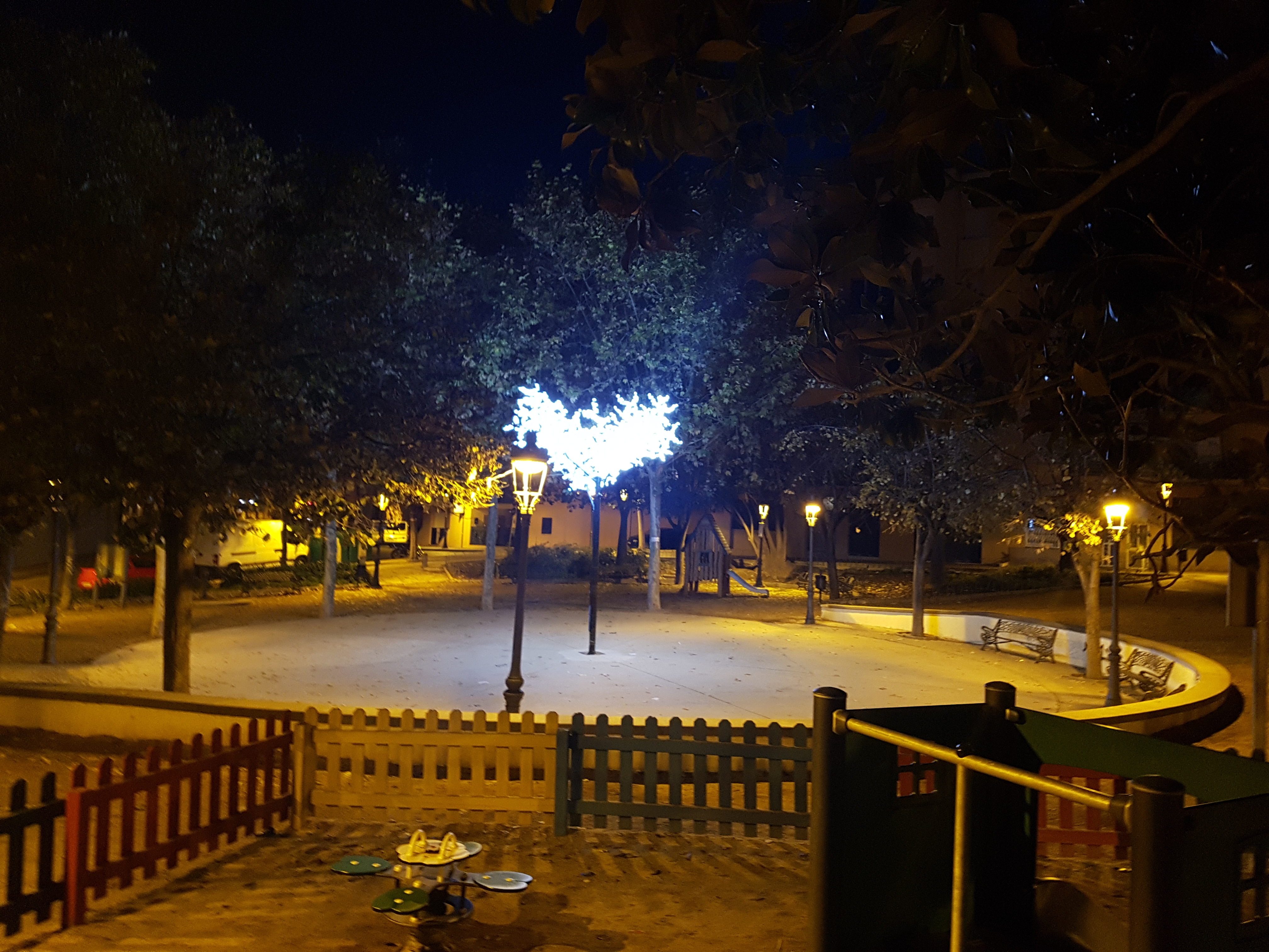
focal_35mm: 26
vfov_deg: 53.1
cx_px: 634
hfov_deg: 67.3
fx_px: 953
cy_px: 476
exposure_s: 1/11
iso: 200
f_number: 1.7
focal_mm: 4.2
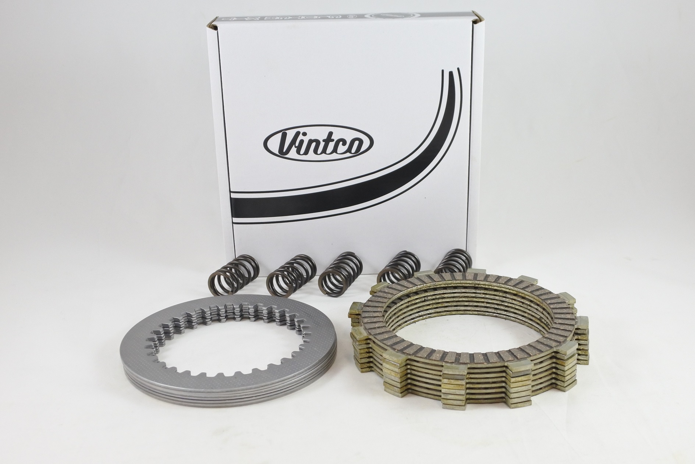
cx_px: 348
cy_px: 232
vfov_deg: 37.9
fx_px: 676
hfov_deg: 54.4
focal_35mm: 35
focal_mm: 13.1
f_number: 4
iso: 500
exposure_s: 1/125
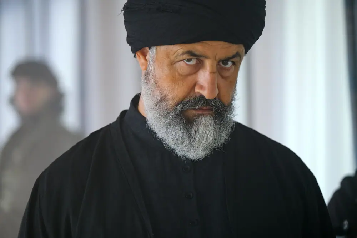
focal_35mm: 173
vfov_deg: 7.9
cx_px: 178
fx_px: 1716
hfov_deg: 11.9
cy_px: 119
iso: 800
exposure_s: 1/125
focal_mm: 115
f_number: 2.8
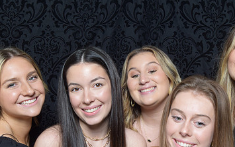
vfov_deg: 19.9
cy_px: 105
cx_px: 144
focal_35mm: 65
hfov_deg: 31.4
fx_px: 416
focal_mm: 26
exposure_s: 1/60
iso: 500
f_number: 20
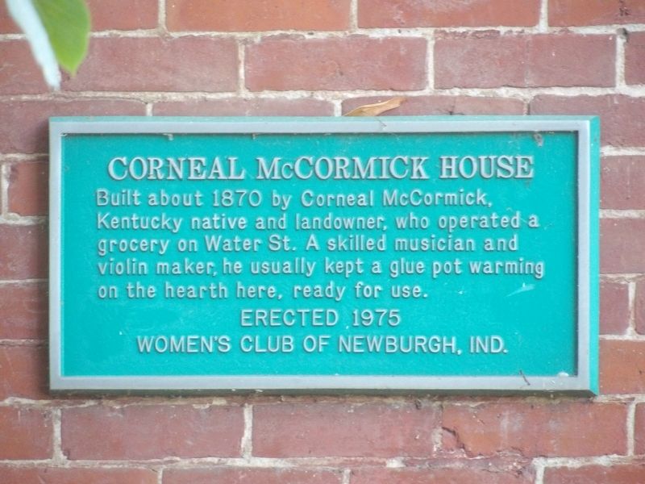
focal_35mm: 604
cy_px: 242
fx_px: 11254
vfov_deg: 2.5
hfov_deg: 3.3
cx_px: 322
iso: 800
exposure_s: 1/26
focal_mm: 108.3
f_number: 4.2
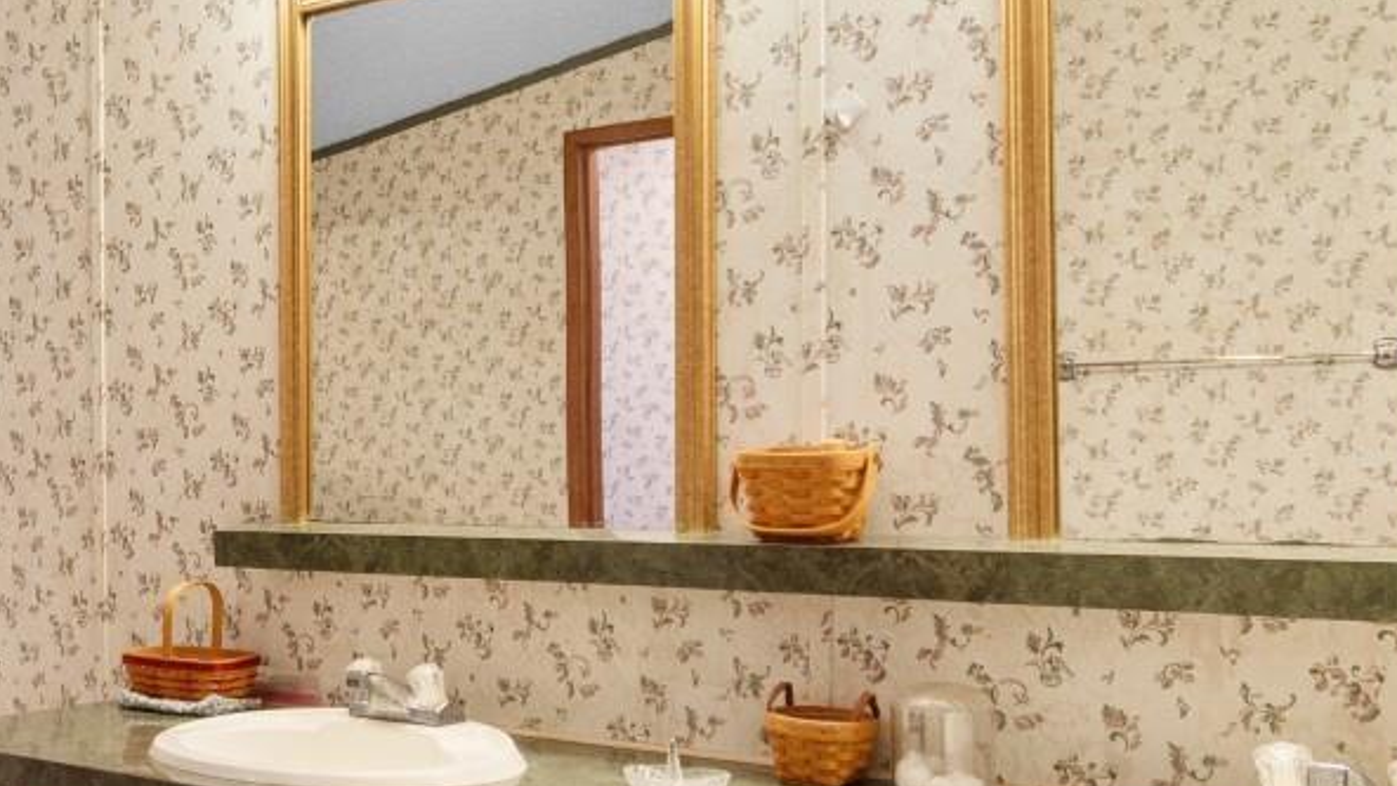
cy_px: 392
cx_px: 127
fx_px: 1593
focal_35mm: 43
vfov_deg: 27.7
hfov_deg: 43.1
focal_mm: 10
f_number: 4.5
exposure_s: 3
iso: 100
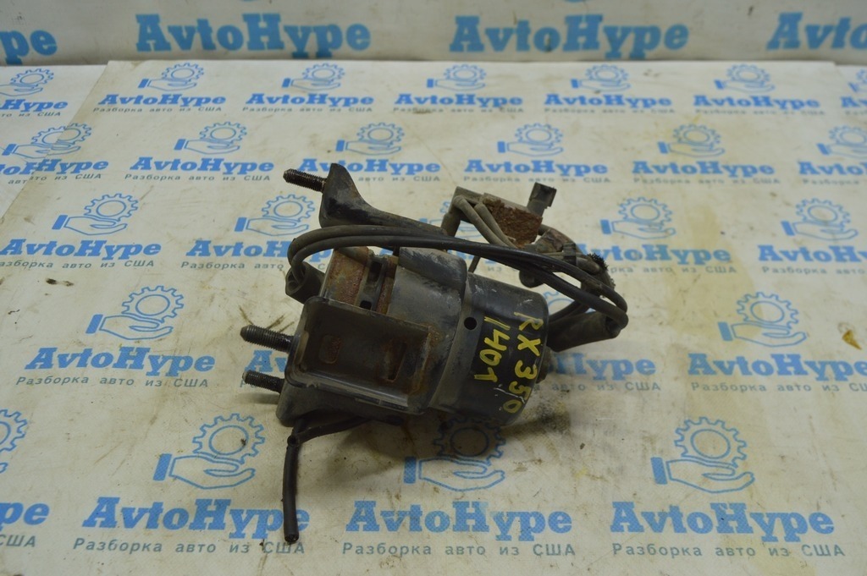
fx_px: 866
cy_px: 288
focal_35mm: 36
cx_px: 434
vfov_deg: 36.8
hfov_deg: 53.2
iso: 400
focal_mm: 24
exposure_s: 1/40
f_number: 5.6
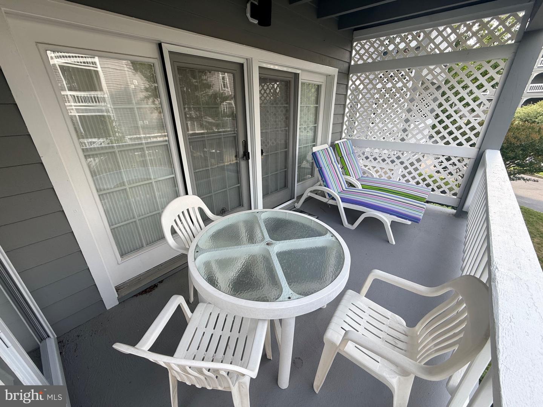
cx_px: 272
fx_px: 220
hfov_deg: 102.1
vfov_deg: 85.7
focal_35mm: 14
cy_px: 204
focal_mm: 2.22
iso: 50
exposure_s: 1/213
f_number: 2.2
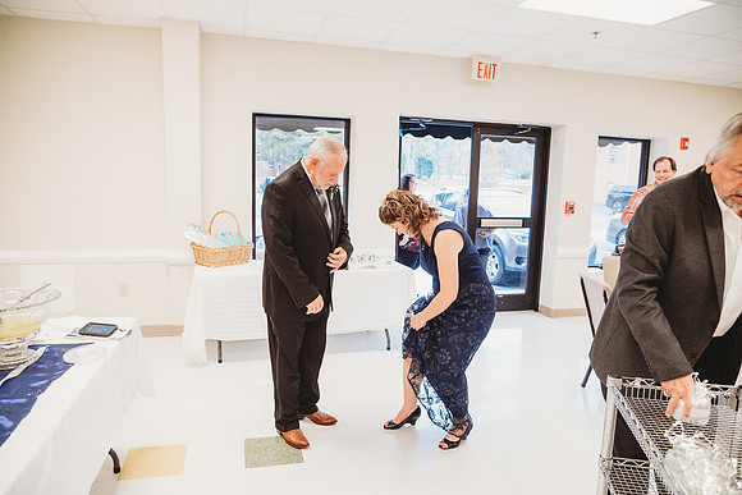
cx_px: 371
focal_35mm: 24
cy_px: 248
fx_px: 495
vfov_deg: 53.2
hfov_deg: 73.7
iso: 2500
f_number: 4
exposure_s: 1/200
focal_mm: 24
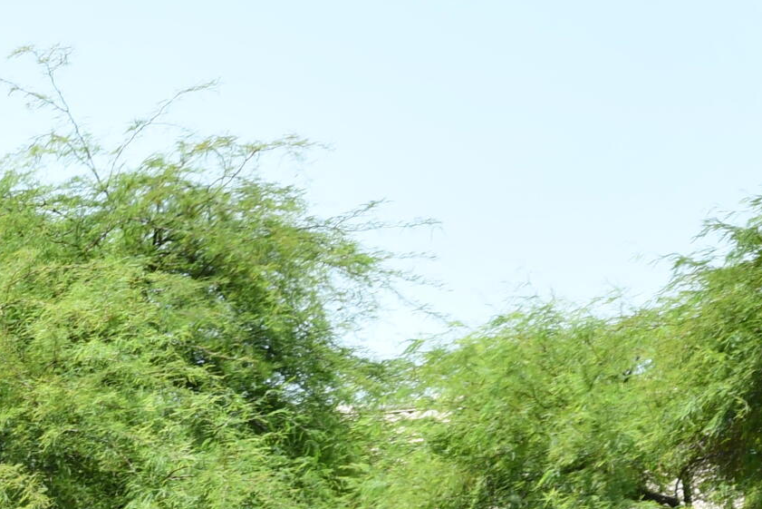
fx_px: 7473
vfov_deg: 3.9
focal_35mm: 353
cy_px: 810
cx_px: -519
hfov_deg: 5.8
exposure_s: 1/250
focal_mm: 66
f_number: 8
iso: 160
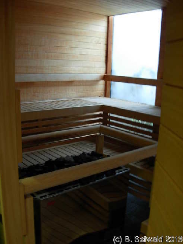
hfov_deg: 37.7
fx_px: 268
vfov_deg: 49.0
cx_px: 92
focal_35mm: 38
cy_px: 122
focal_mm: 6.3
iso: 79
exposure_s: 1/5.4
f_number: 2.9
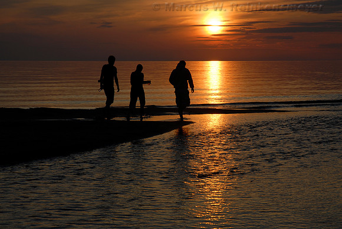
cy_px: 114
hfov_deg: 19.4
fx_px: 998
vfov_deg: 13.1
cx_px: 171
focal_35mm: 105
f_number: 14
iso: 100
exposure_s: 1/160
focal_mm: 70
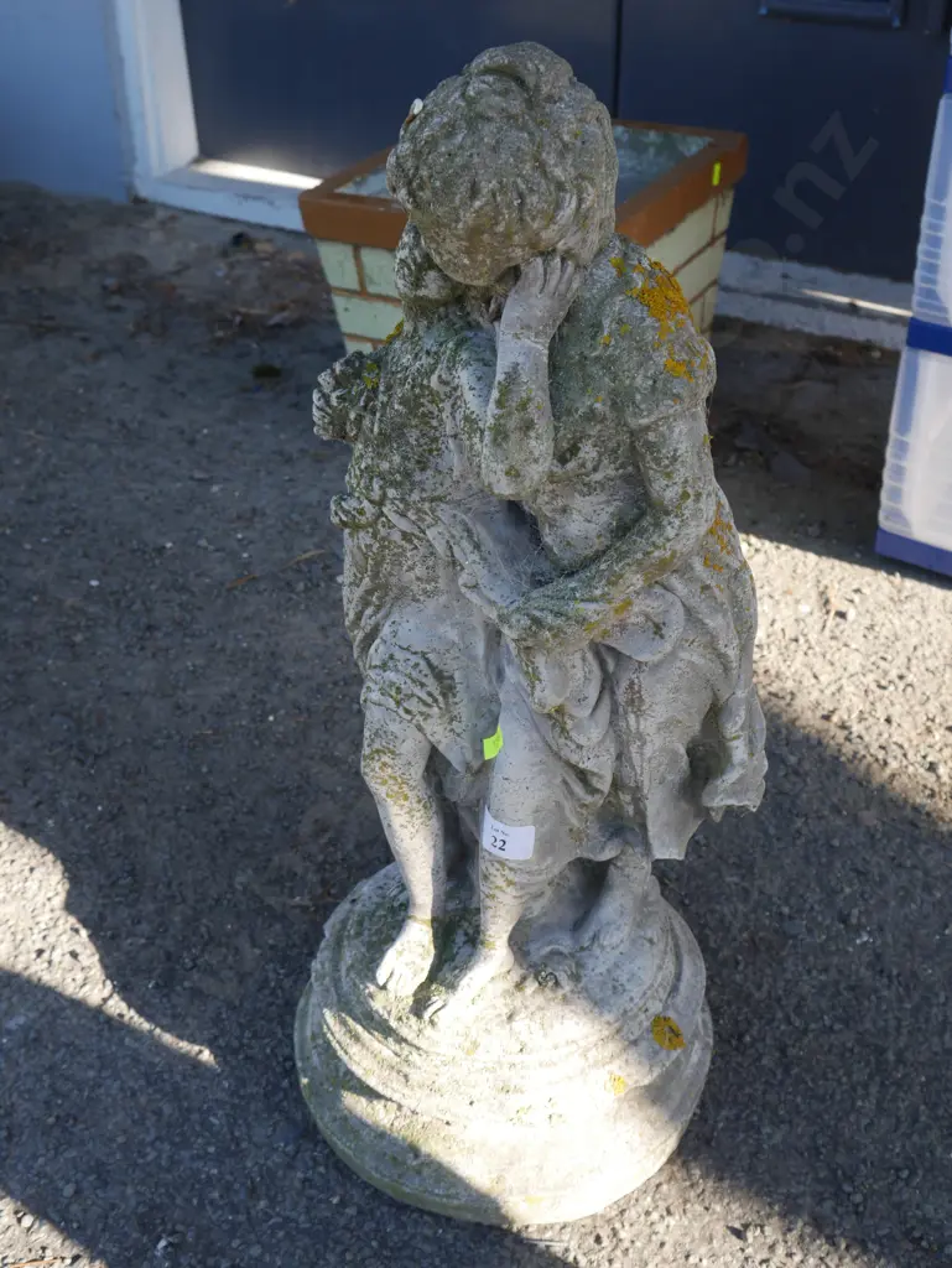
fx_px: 1466
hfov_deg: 36.0
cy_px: 634
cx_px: 476
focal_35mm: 40
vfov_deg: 46.8
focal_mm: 20
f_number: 5.6
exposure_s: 1/160
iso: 200
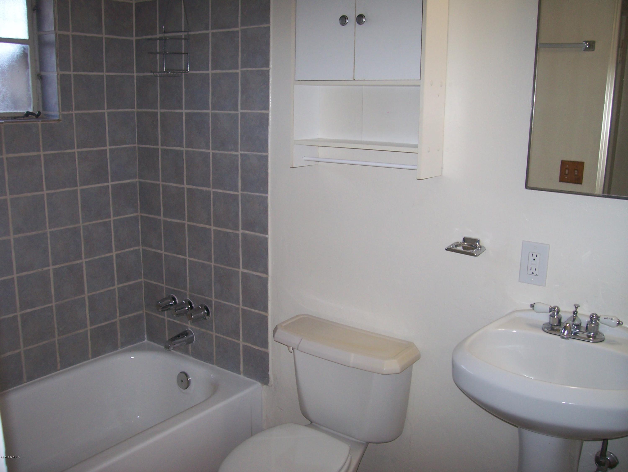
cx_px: 314
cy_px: 236
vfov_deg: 41.8
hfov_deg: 53.9
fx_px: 617
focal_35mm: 34
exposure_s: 1/60
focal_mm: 5.6
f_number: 2.7
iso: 80
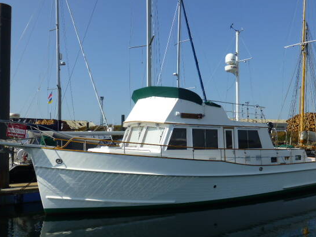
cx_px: 176
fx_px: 319
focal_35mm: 35
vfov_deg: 40.6
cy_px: 128
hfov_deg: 52.5
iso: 100
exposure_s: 1/1300
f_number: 4
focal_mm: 5.4
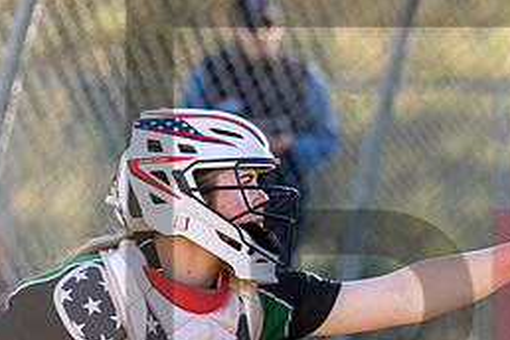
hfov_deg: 5.7
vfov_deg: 3.8
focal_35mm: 362
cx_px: 461
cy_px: 311
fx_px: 5128
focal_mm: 134
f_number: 2.8
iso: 640
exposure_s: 1/2500
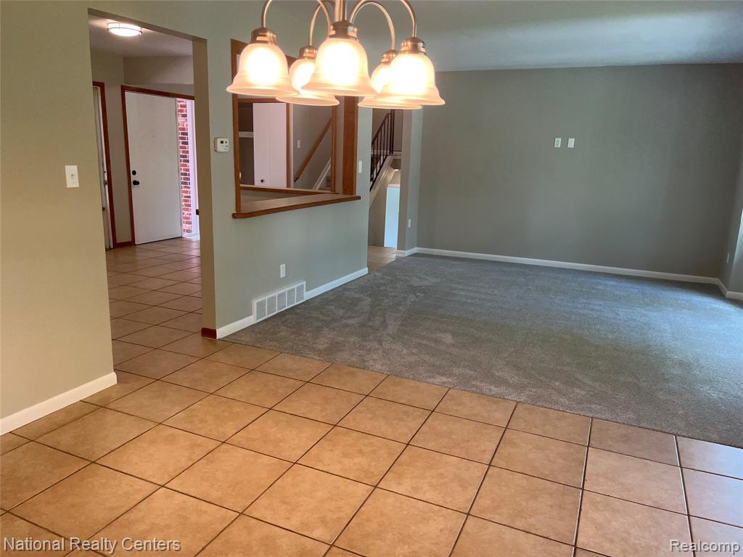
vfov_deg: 53.1
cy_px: 278
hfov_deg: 67.3
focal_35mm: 26
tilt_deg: -12.9
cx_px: 372
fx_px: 558
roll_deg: -1.8
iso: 64
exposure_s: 1/60
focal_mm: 5.1
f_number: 1.6
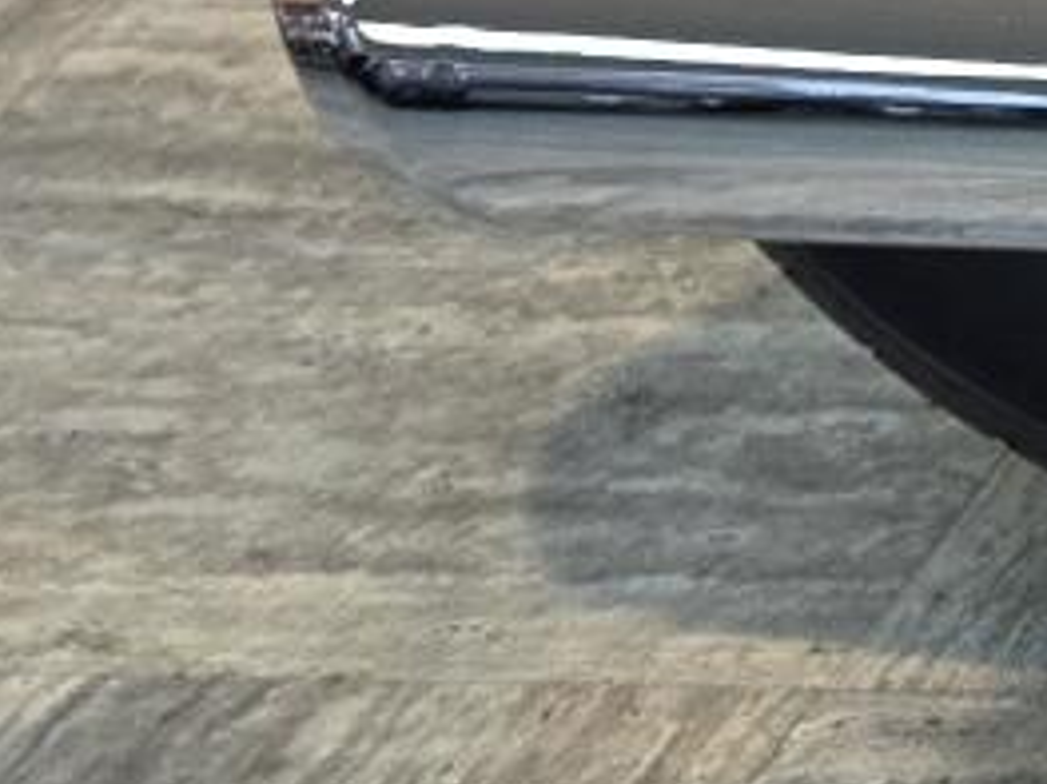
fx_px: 5291
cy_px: -1807
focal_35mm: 175
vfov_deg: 7.2
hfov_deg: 8.0
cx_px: 3957
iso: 160
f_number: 1.7
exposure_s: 1/120
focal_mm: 6.3
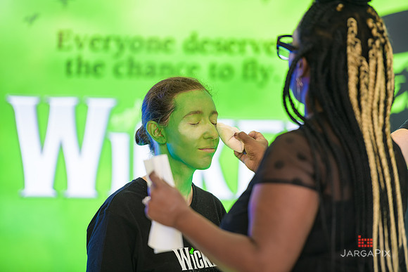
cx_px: 204
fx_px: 2267
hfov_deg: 10.3
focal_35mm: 200
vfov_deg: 6.9
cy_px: 136
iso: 400
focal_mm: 200
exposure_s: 1/125
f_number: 3.2
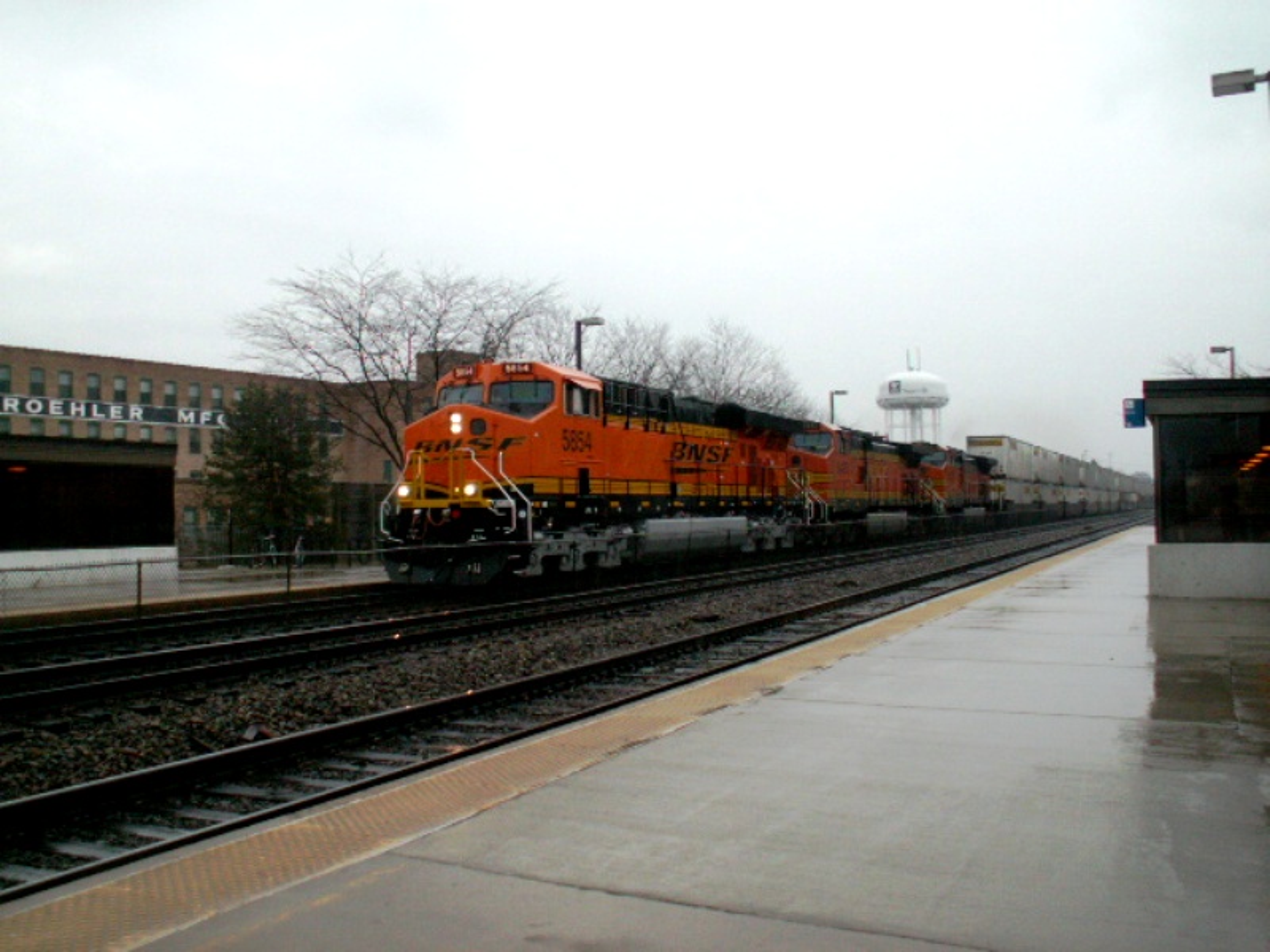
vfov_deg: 40.7
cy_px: 476
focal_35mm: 35
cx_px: 635
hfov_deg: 52.6
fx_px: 1284
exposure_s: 1/250
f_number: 2.8
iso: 125
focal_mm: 5.86
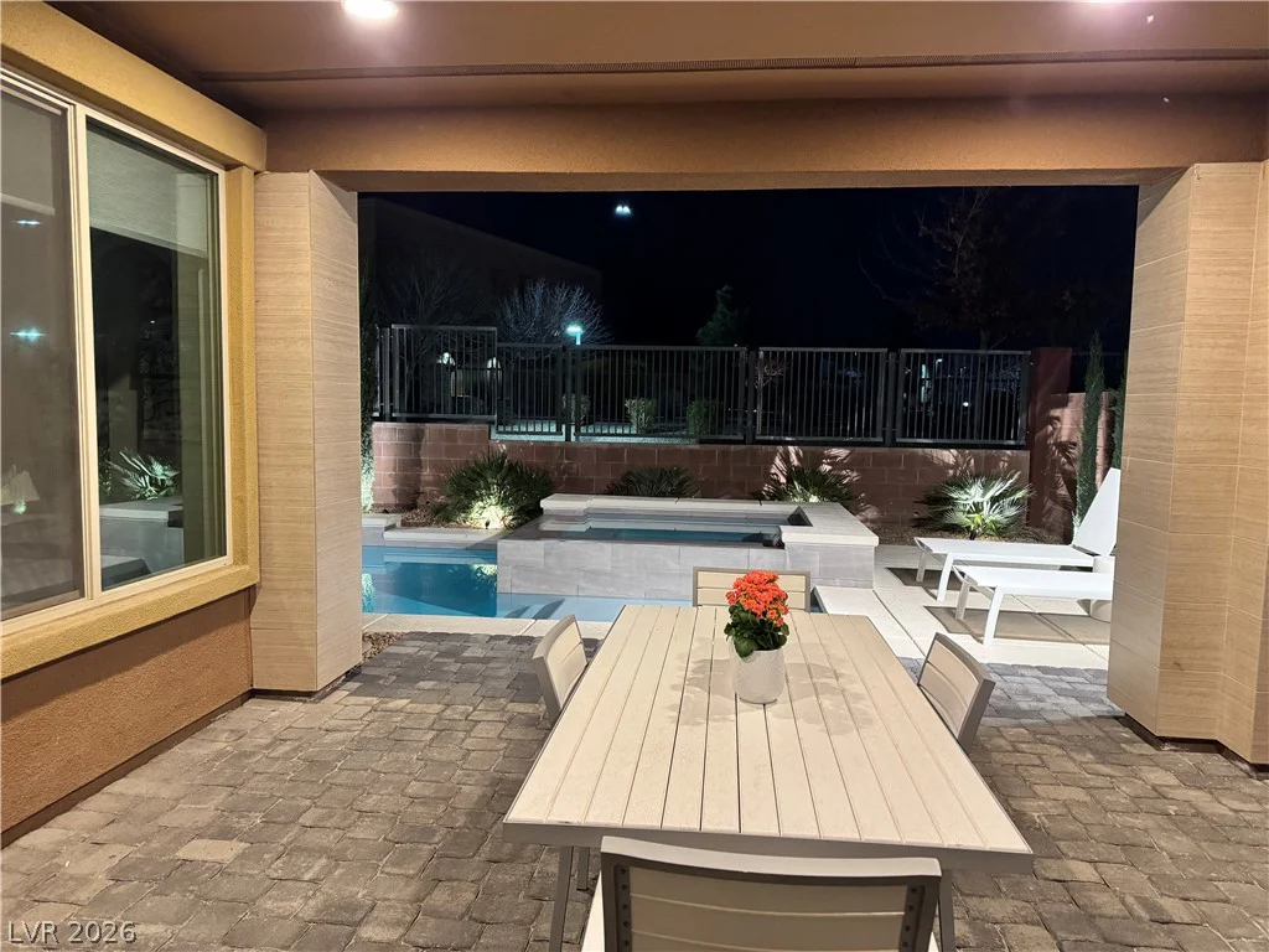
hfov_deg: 71.6
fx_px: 880
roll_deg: -1.6
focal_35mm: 24
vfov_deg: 56.8
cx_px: 634
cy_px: 476
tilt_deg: -4.8
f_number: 1.78
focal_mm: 6.76
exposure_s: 1/40
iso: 640
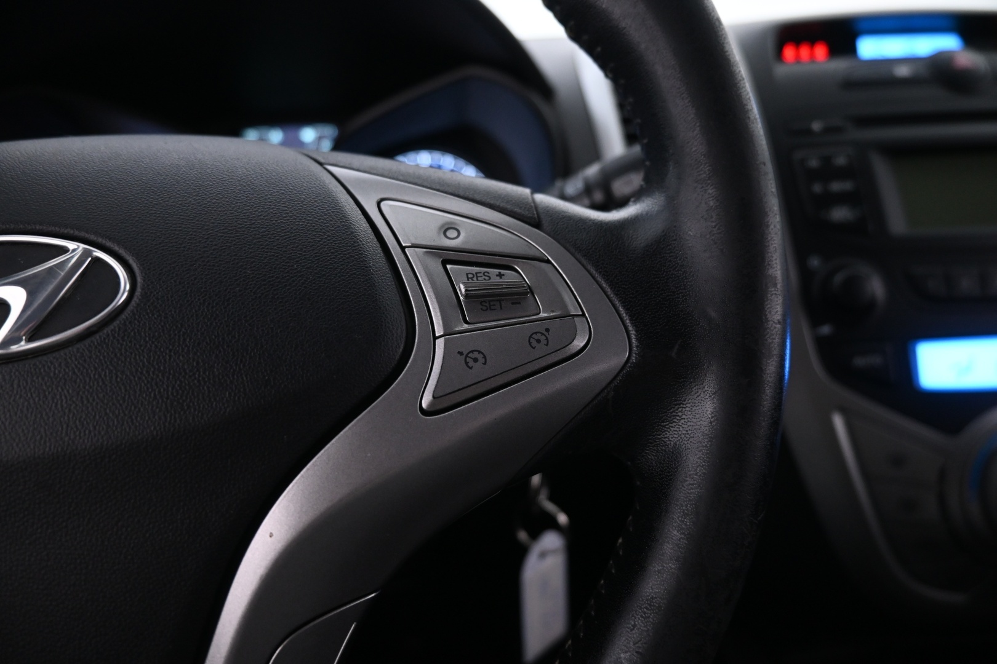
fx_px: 665
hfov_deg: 73.7
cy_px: 332
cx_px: 498
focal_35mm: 24
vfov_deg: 53.1
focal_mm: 16
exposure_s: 1/25
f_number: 3.5
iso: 1250
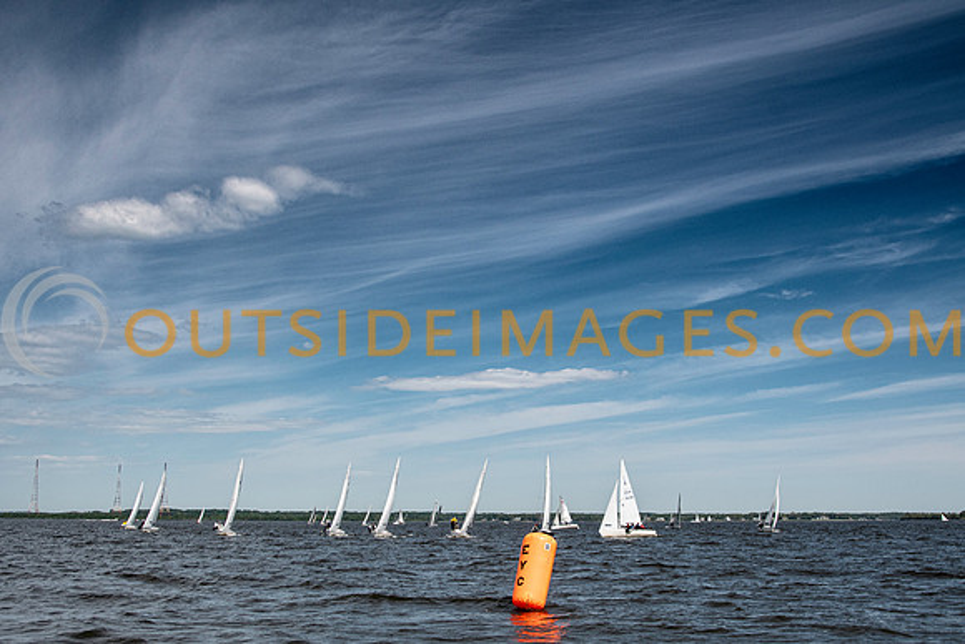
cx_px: 482
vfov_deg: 36.7
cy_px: 322
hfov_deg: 52.9
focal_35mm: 36
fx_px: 970
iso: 400
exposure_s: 1/3200
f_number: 5
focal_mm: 24
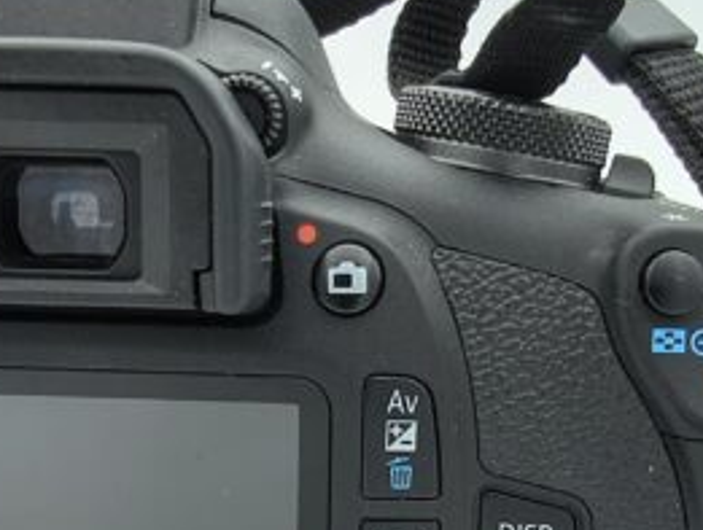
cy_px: 440
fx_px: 957
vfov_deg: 30.1
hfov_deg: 39.3
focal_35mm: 47
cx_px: 175
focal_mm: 1.83
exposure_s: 1/100
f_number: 2
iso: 206
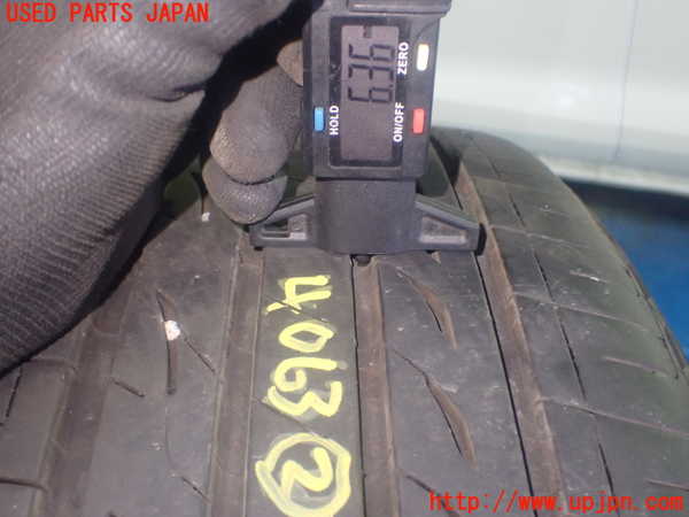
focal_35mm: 36
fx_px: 717
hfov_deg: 51.4
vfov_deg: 39.7
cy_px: 258
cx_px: 344
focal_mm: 6.37
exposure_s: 1/25
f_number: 2.5
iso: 800
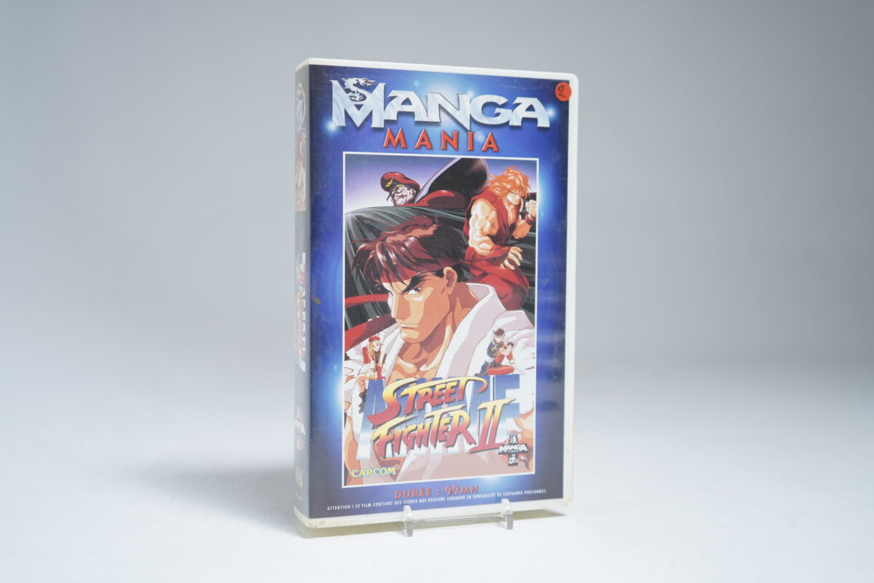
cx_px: 437
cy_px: 292
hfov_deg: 47.4
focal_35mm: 41
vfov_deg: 32.6
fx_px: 995
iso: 160
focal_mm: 41
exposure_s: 1/13
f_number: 4.5
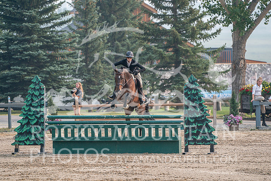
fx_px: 2236
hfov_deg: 6.9
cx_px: 136
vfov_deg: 4.6
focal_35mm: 297
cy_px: 90
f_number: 5.6
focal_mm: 297
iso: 500
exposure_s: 1/640
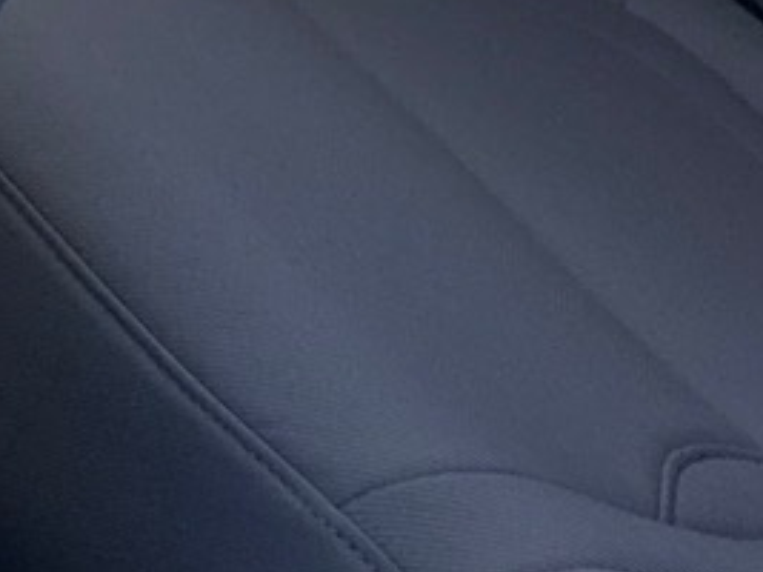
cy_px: -970
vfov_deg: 8.9
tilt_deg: -22.9
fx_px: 3173
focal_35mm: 144
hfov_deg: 10.5
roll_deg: -9.3
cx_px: -1400
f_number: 1.78
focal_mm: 6.76
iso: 100
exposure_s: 1/273
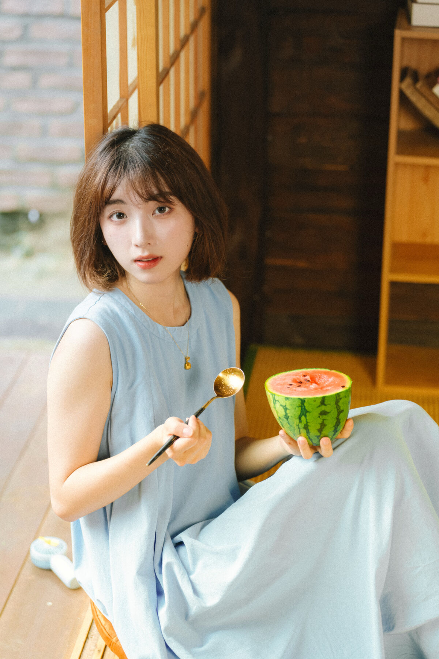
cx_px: 220
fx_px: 1518
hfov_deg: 16.5
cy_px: 330
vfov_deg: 24.5
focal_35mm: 83
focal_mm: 83
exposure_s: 1/320
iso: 400
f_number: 2.8
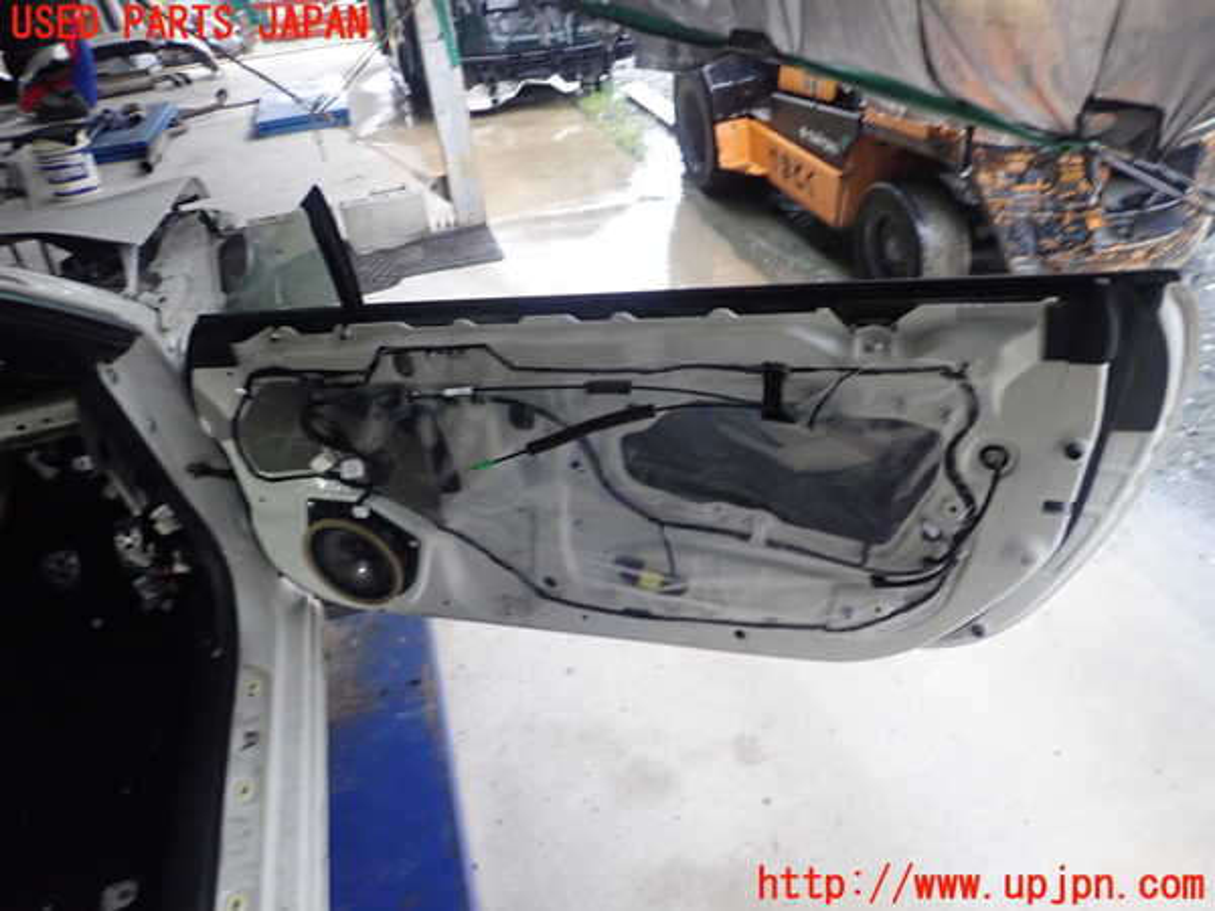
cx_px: 608
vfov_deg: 54.9
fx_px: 877
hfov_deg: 69.4
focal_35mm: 25
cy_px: 456
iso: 320
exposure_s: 1/30
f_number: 2
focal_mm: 4.5
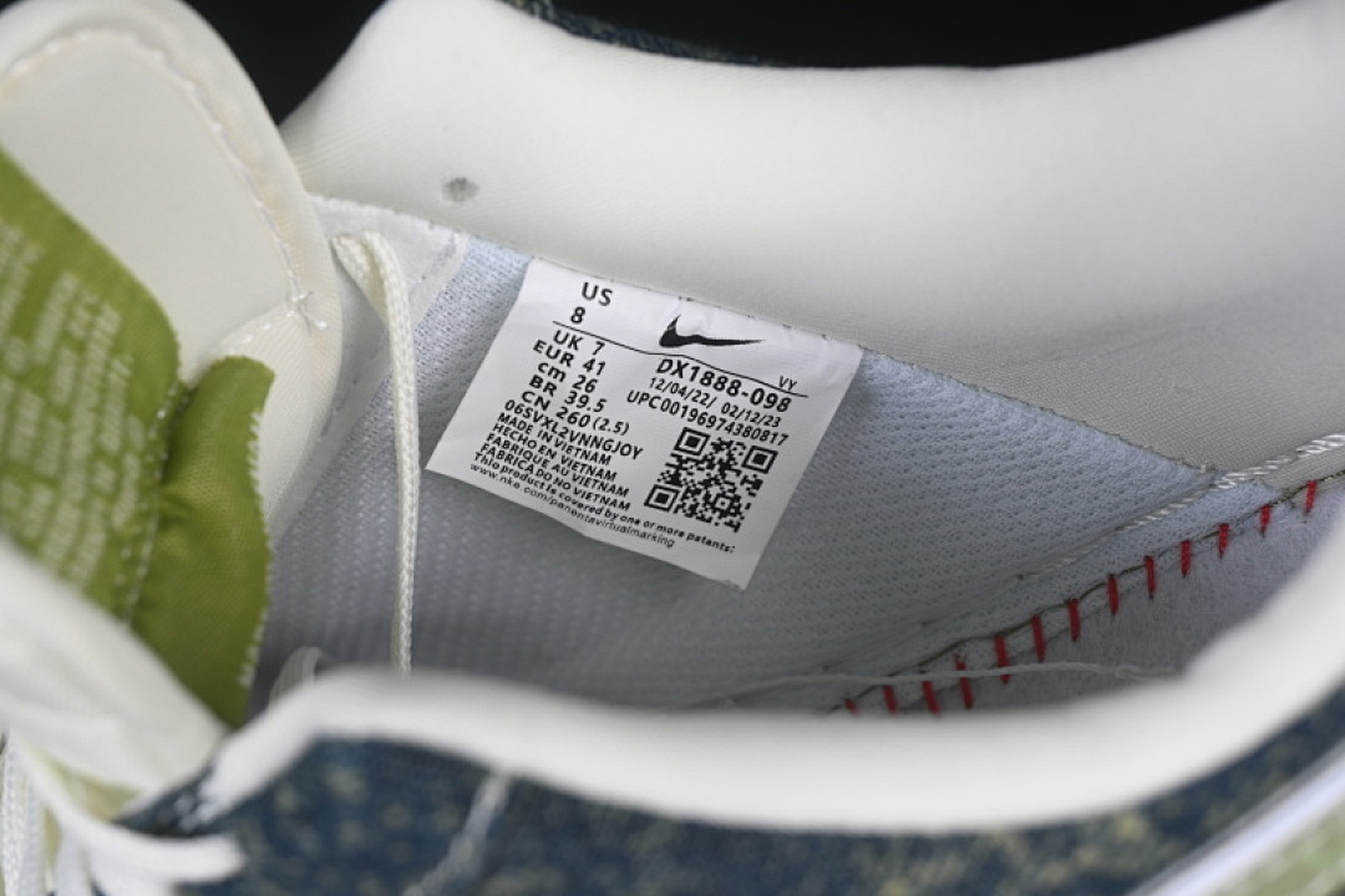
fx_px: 2802
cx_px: 672
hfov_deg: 27.0
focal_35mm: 75
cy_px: 448
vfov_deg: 18.2
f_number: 7.1
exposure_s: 1/80
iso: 160
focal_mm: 50
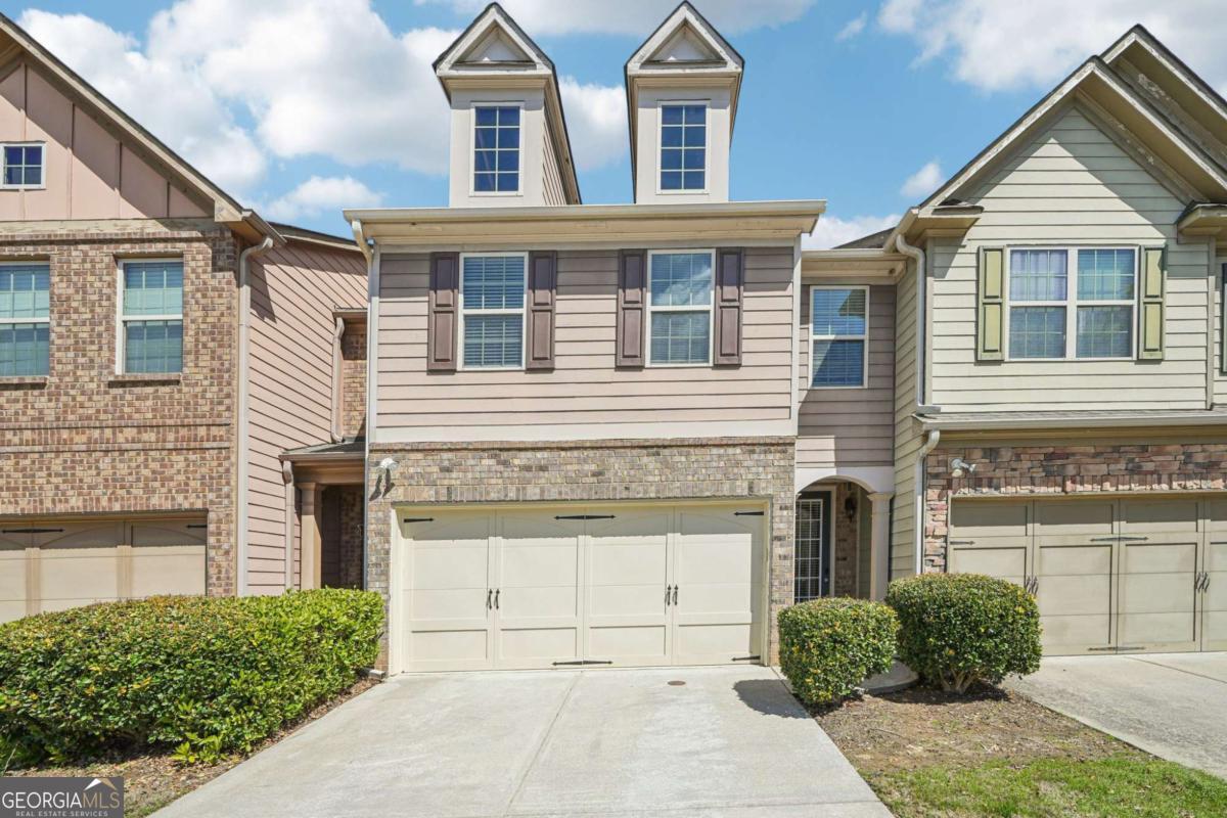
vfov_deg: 85.4
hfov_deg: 108.3
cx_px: 614
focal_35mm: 13
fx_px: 443
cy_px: 409
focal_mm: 13
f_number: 8
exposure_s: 1/200
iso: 100
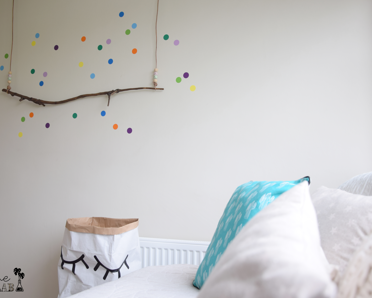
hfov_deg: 47.9
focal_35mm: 38
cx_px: 186
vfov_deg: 39.2
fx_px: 418
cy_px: 149
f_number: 3.8
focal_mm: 22
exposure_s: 1/60
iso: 400
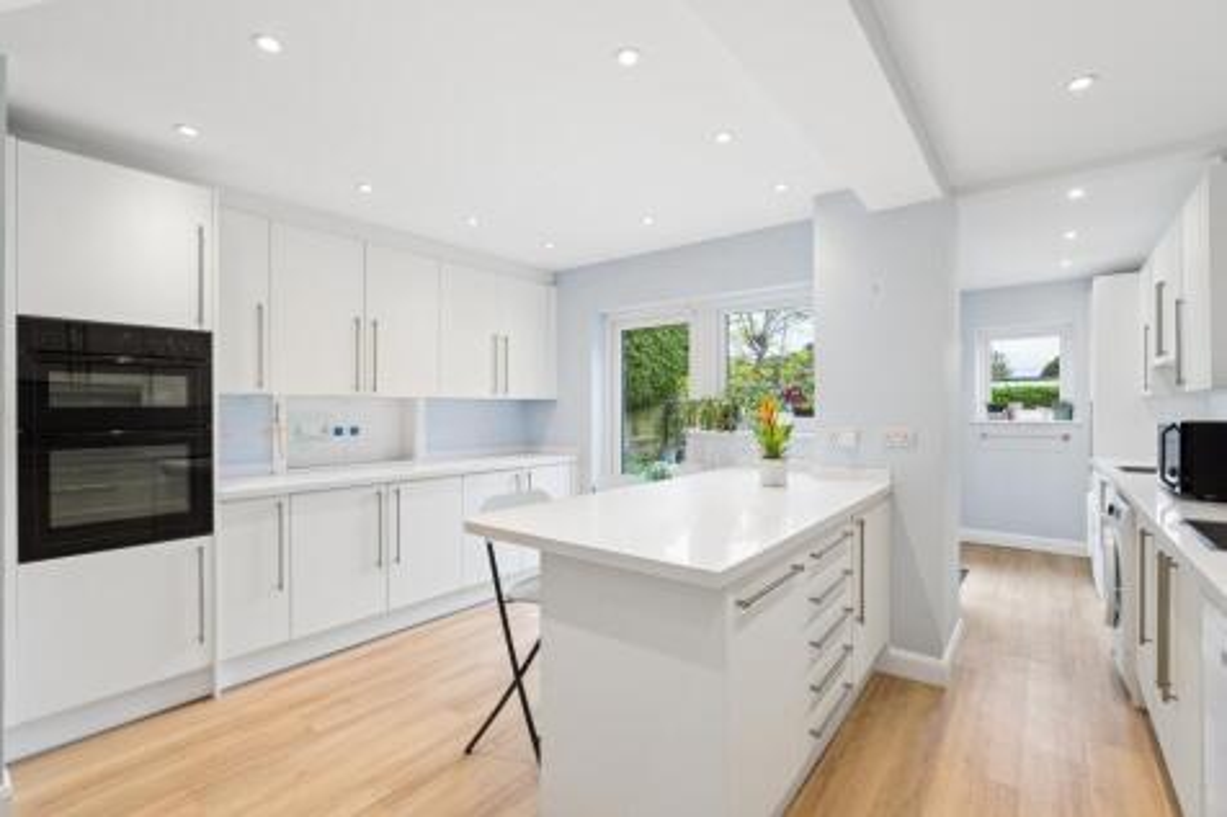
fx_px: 545
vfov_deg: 73.7
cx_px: 614
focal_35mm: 16
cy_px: 408
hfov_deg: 96.8
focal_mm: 16
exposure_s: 1/25
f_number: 5.6
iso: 160
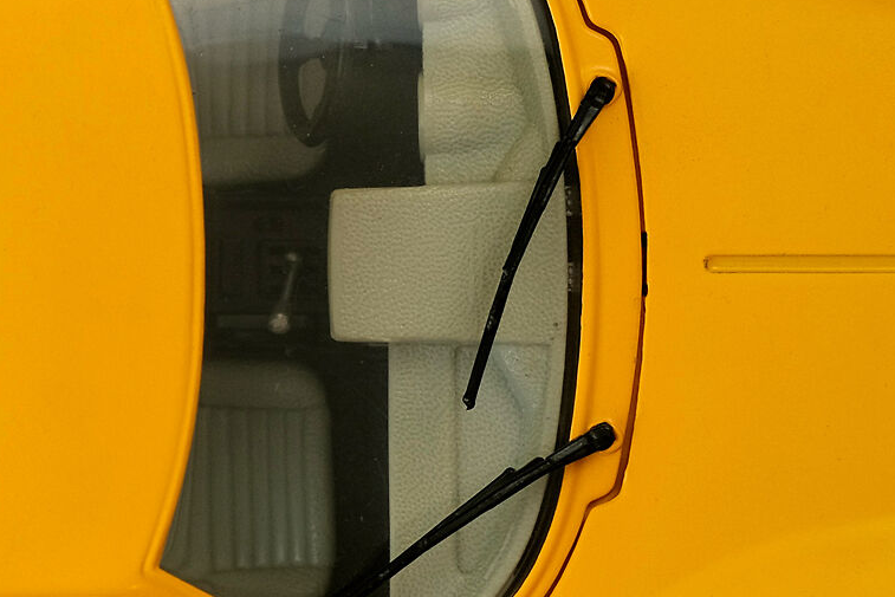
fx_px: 4177
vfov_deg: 8.2
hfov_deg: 12.2
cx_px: 287
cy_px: 266
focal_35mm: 168
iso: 160
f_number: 4
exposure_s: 1/100
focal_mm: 35
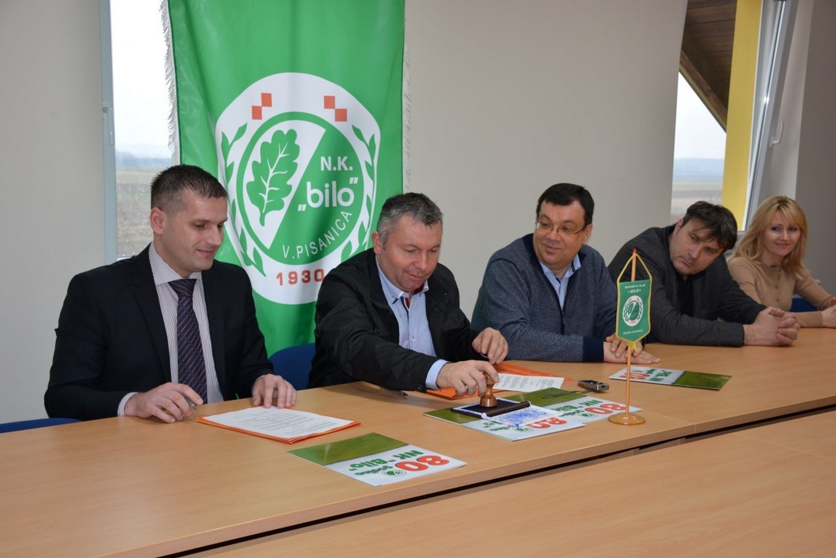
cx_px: 424
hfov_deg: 42.7
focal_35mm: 46
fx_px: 1068
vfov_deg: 29.3
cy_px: 284
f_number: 4
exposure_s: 1/100
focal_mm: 30
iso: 400
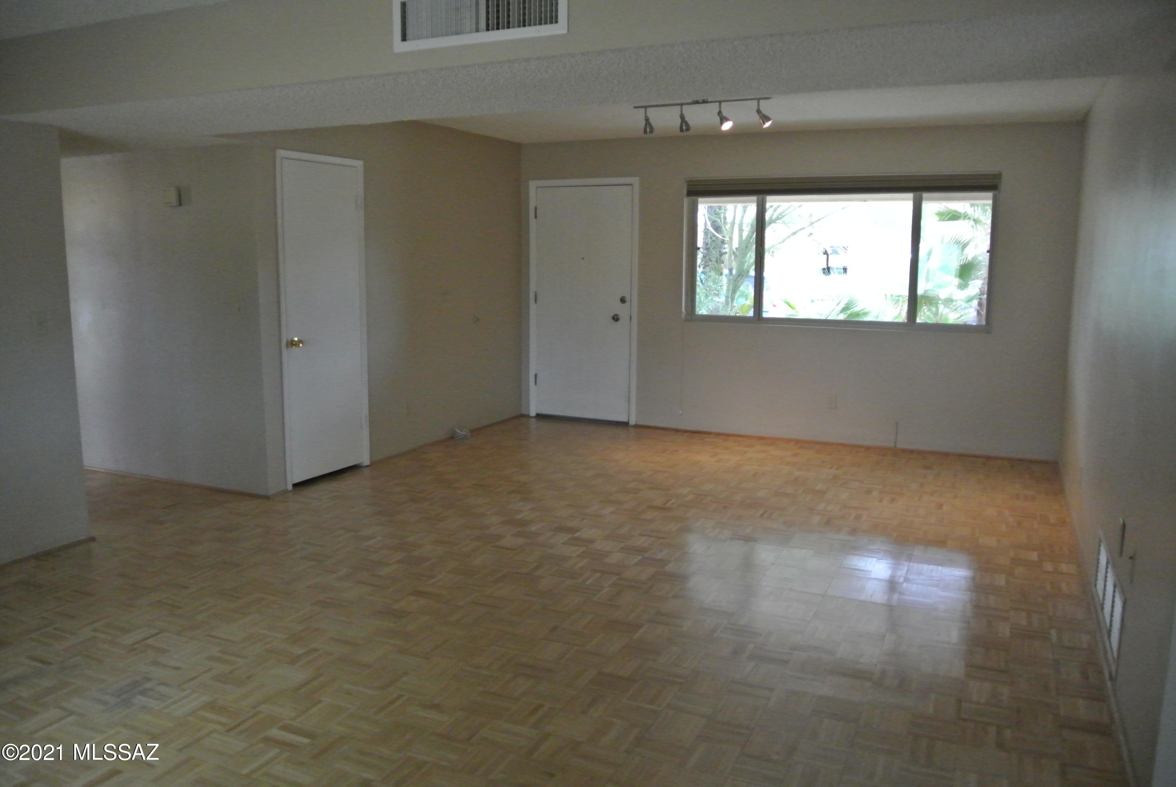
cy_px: 394
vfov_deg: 48.0
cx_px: 588
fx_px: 883
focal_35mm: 27
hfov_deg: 67.3
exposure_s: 1/400
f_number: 3.5
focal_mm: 10
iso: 1600
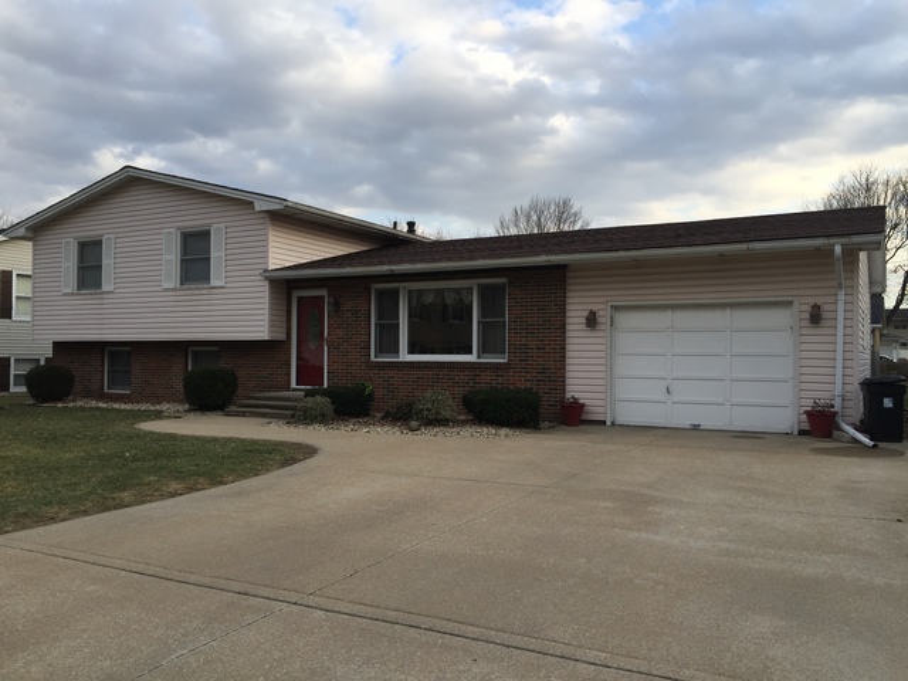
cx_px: 454
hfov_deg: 61.7
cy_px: 340
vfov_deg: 48.2
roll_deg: +0.1
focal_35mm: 29
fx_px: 761
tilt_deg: +0.8
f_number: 2.2
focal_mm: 4.15
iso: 32
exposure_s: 1/557
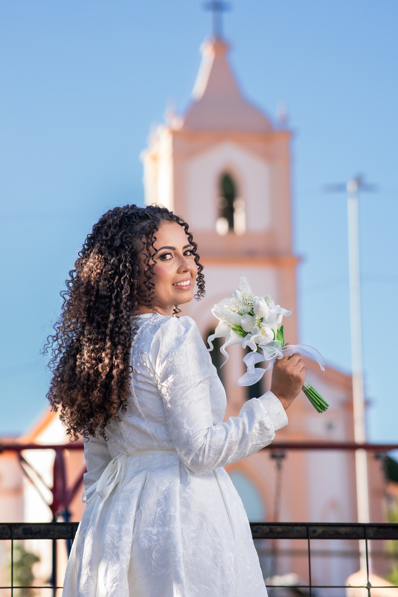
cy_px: 298
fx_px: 2114
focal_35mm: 128
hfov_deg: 10.8
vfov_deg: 16.1
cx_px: 199
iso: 125
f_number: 2.5
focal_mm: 85
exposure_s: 1/500
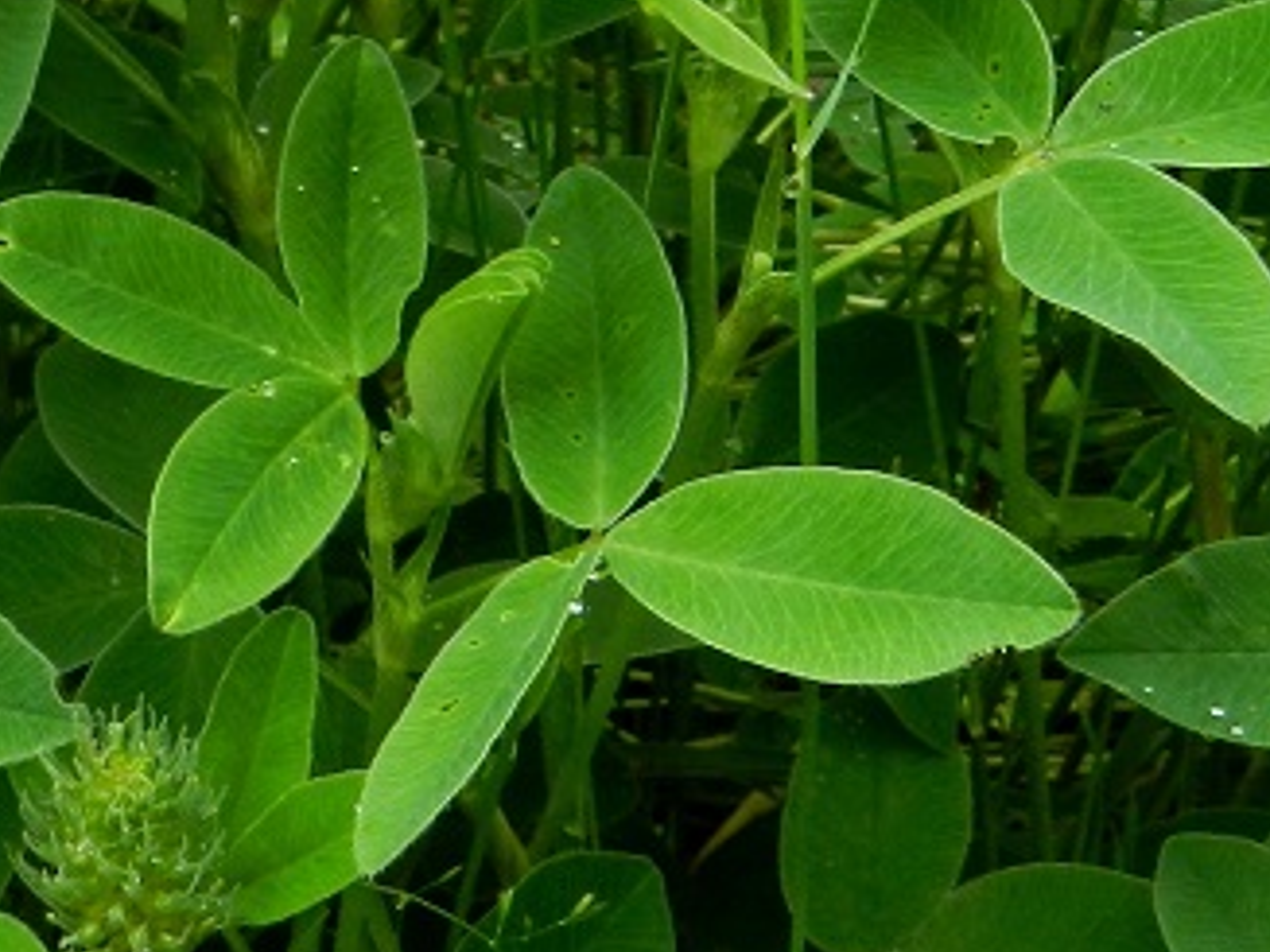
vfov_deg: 14.7
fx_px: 3594
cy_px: -93
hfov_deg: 19.1
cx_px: -202
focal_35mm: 98
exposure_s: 1/50
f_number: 5.6
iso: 160
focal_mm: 5.6
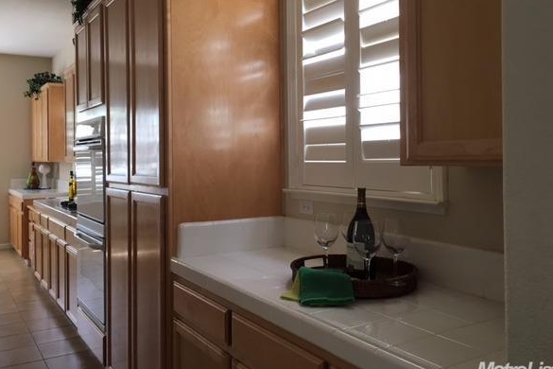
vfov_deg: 39.8
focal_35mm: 33
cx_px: 268
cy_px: 153
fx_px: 507
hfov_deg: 57.2
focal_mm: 4.15
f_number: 2.2
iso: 32
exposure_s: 1/30
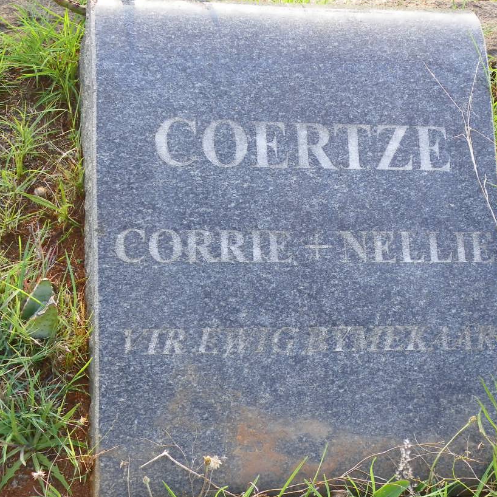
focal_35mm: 70
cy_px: 249
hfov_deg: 24.6
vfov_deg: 24.7
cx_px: 323
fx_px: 1137
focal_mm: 9.6
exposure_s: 1/80
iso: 64
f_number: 3.5
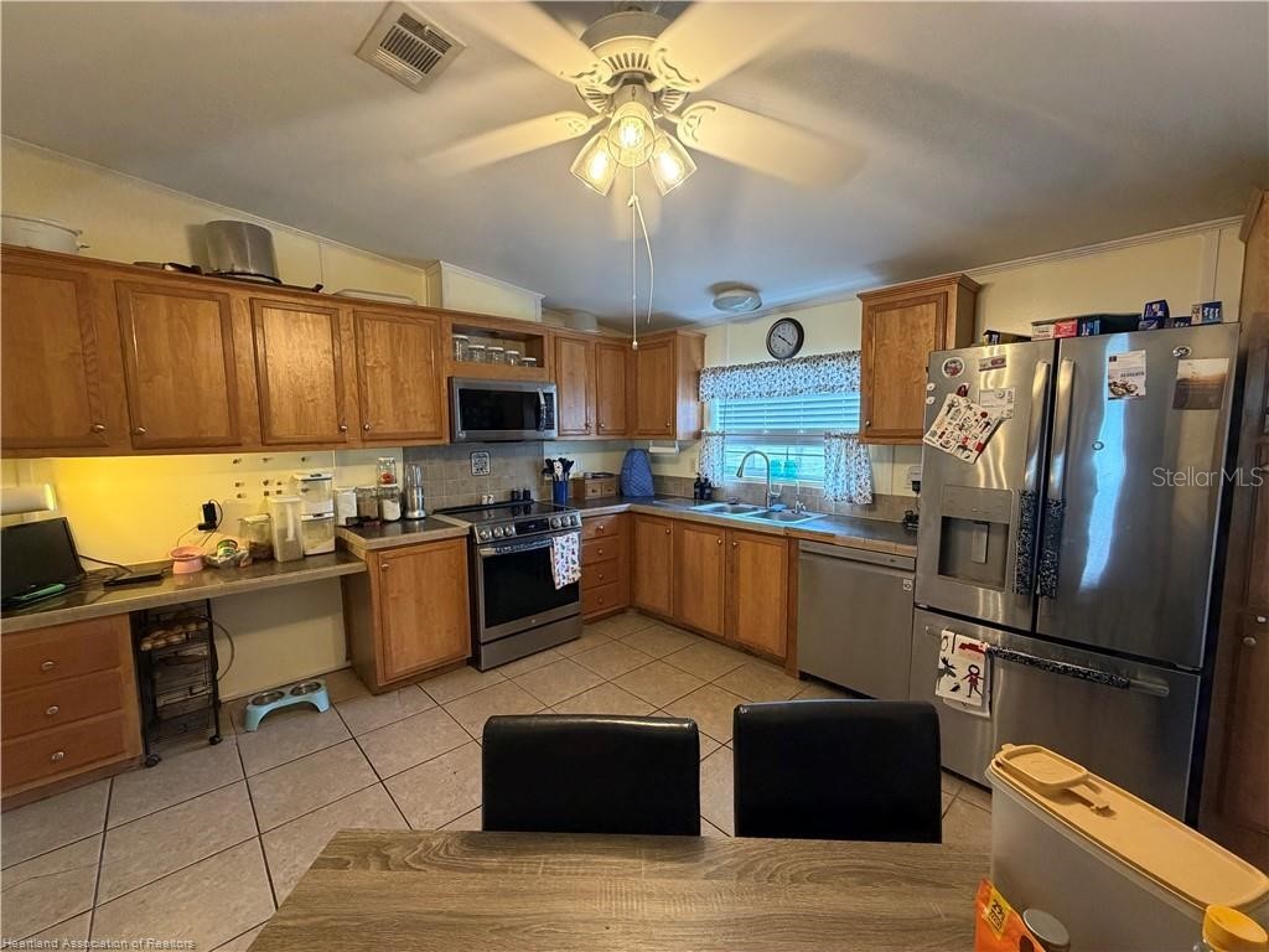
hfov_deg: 102.1
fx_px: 513
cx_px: 634
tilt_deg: -5.8
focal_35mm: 14
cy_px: 476
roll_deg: +0.5
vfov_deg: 85.7
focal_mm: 2.22
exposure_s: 1/60
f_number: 2.2
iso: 320
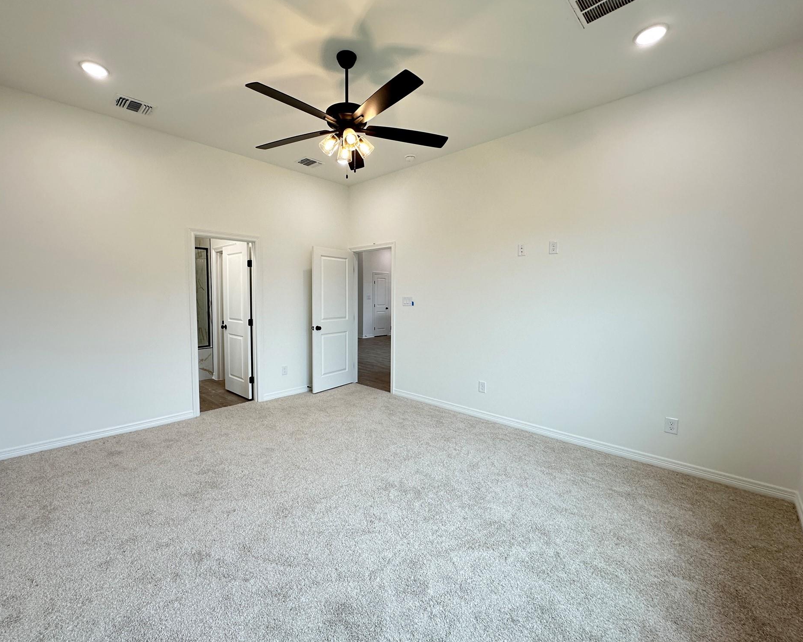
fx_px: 357
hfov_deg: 96.6
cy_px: 314
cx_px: 370
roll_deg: -0.3
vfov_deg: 84.0
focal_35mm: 15
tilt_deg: -2.8
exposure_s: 1/120
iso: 160
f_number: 2.2
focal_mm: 2.22
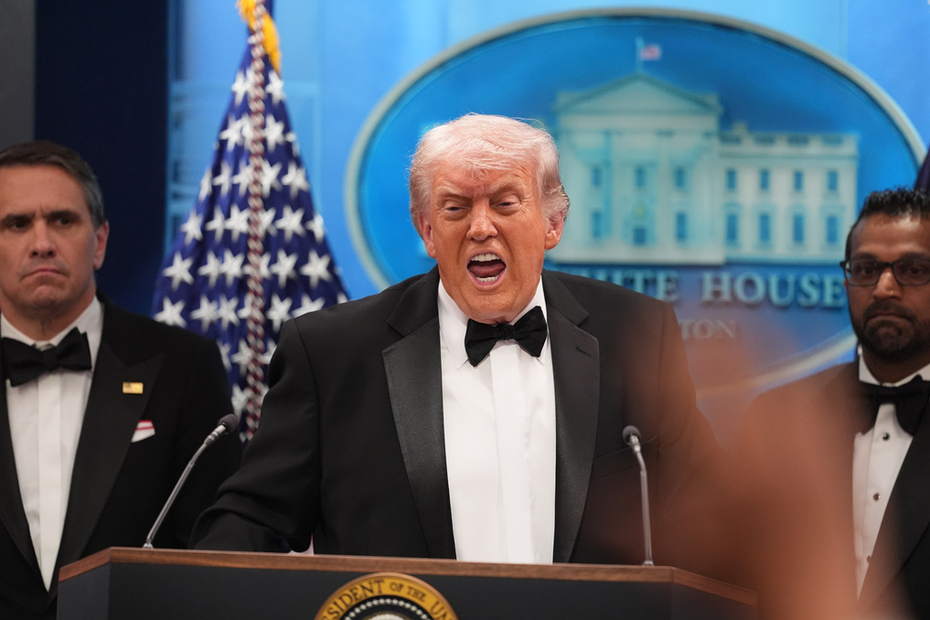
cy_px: 309
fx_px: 7801
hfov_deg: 6.8
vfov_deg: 4.6
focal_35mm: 302
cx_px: 465
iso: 3200
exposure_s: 1/400
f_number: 2.8
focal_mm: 300
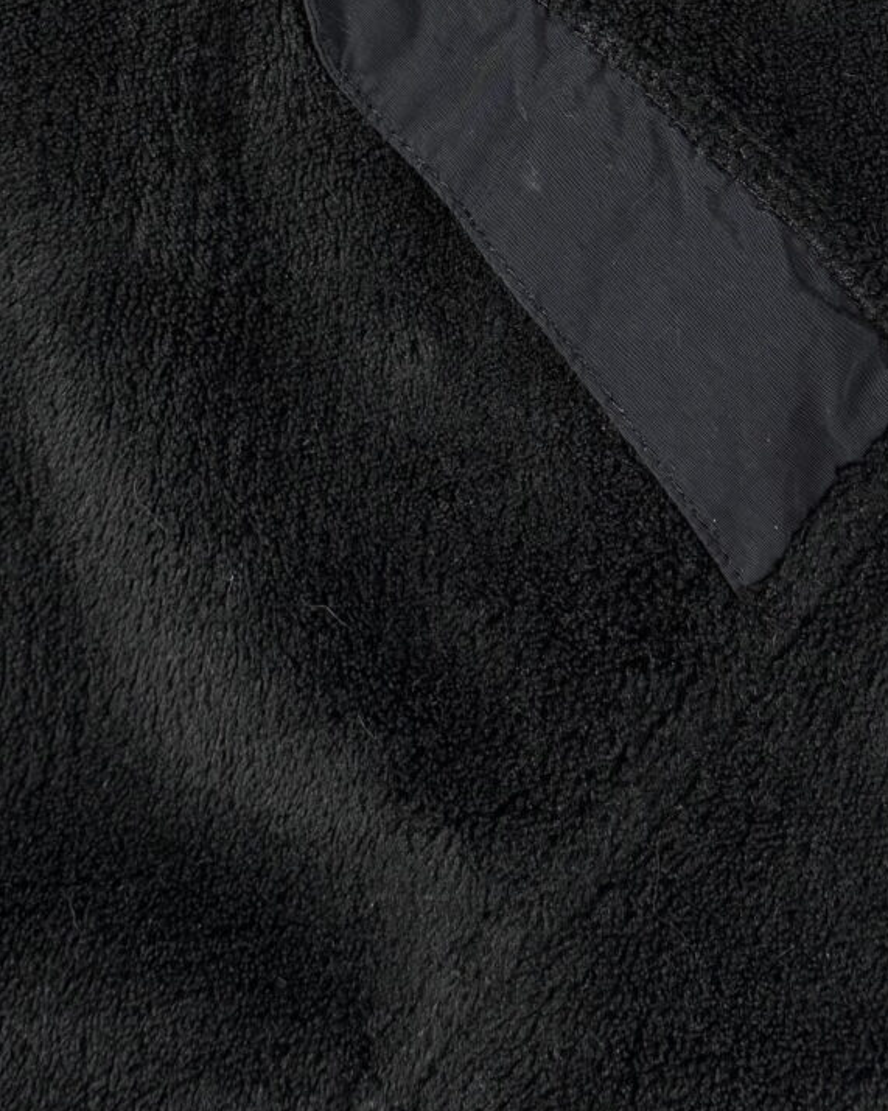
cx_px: 485
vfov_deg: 21.3
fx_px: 2760
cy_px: -191
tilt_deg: -85.8
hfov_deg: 18.3
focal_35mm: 84
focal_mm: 6.76
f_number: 1.78
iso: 320
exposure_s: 1/60
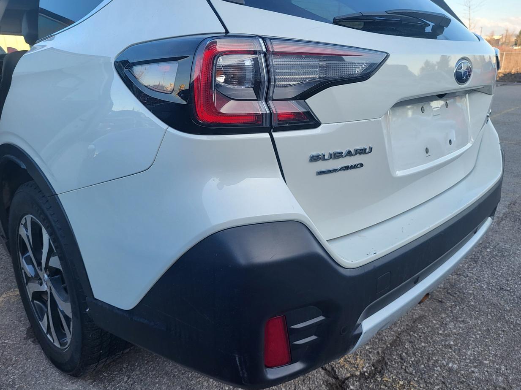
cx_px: 257
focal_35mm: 27
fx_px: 406
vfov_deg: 51.3
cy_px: 189
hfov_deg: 65.3
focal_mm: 5.4
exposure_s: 1/289
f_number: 1.8
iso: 40
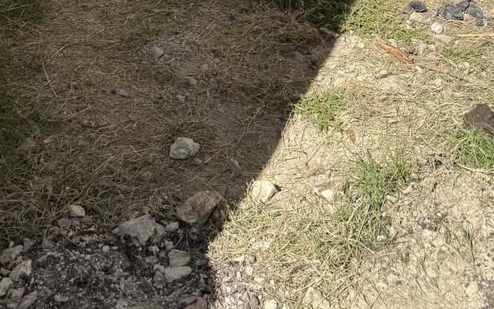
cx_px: 264
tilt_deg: -7.4
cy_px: -247
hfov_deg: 33.5
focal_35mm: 61
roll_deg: +1.8
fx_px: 821
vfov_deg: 17.3
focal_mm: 6.76
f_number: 1.78
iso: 80
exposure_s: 1/4950
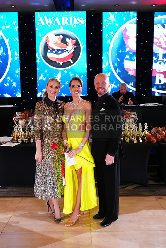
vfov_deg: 55.8
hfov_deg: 38.9
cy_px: 124
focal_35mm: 34
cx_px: 83
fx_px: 235
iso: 4000
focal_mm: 34
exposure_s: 1/200
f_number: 4
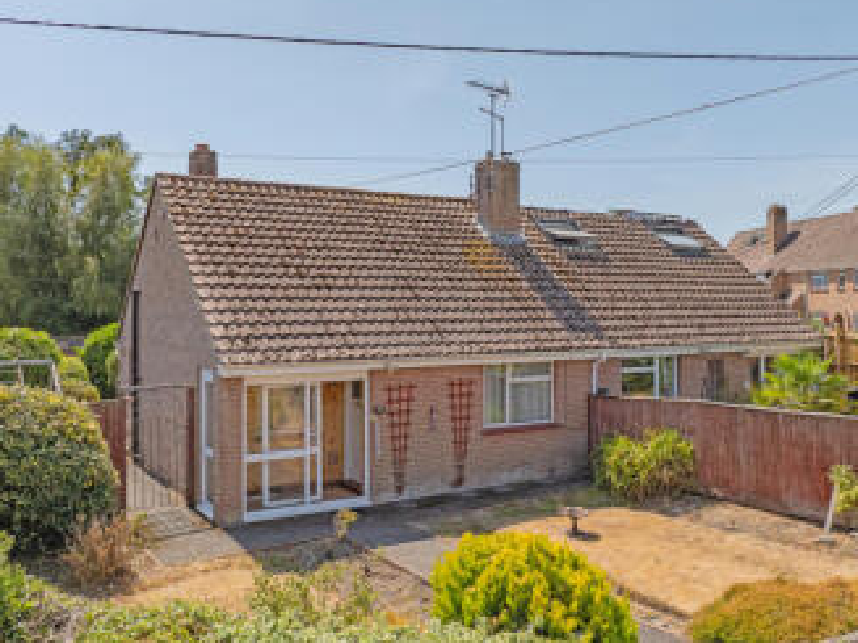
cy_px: 293
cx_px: 408
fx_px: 768
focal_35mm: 31
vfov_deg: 45.4
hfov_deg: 58.3
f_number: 2.8
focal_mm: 12.29
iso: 190
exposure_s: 1/500
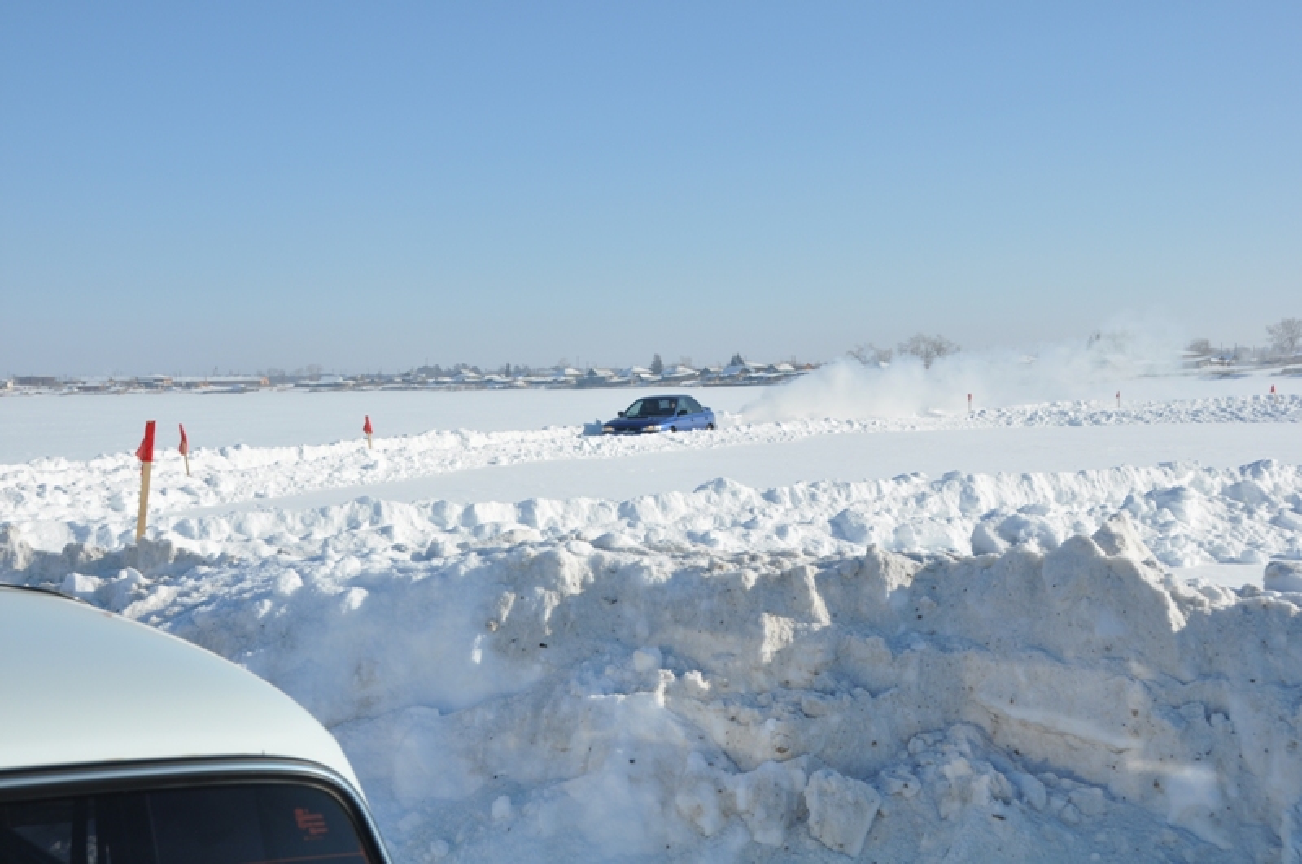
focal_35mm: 48
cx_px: 651
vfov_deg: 28.0
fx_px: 1734
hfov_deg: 41.2
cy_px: 432
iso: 200
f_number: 11
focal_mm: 32
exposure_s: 1/500
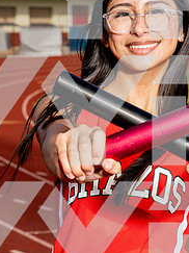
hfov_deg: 9.2
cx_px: 132
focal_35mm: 161
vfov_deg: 12.3
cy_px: 111
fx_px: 1173
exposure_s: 1/250
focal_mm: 70
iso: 100
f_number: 8
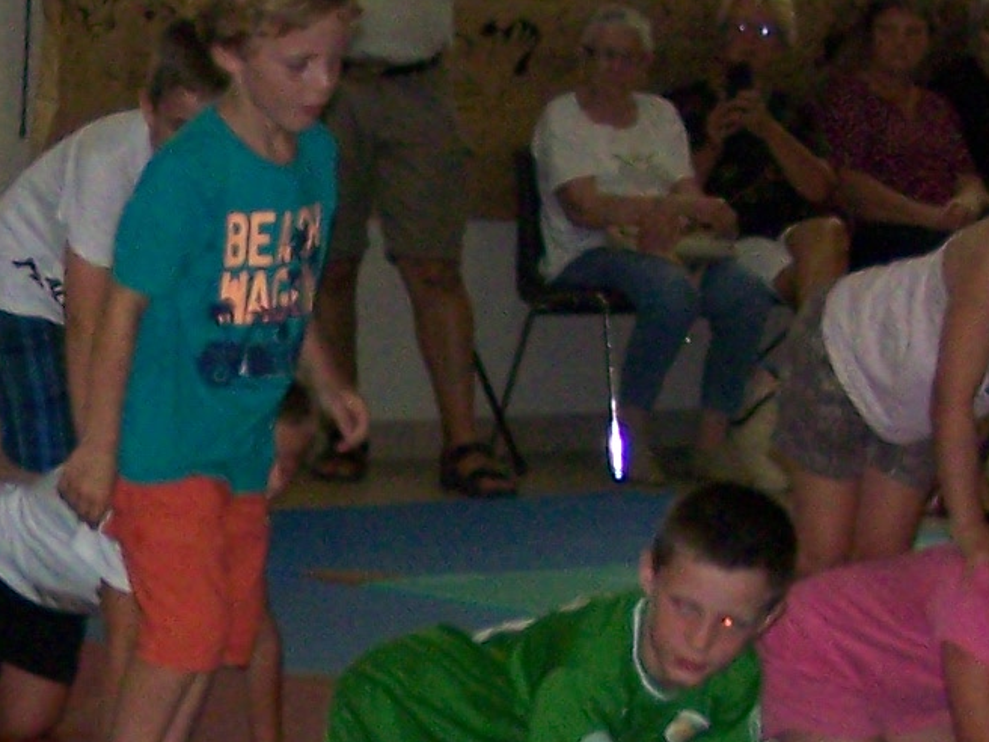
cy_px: 674
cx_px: -280
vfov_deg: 8.3
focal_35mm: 178
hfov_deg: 10.9
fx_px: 5086
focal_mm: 6.3
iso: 160
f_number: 2.8
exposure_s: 1/60
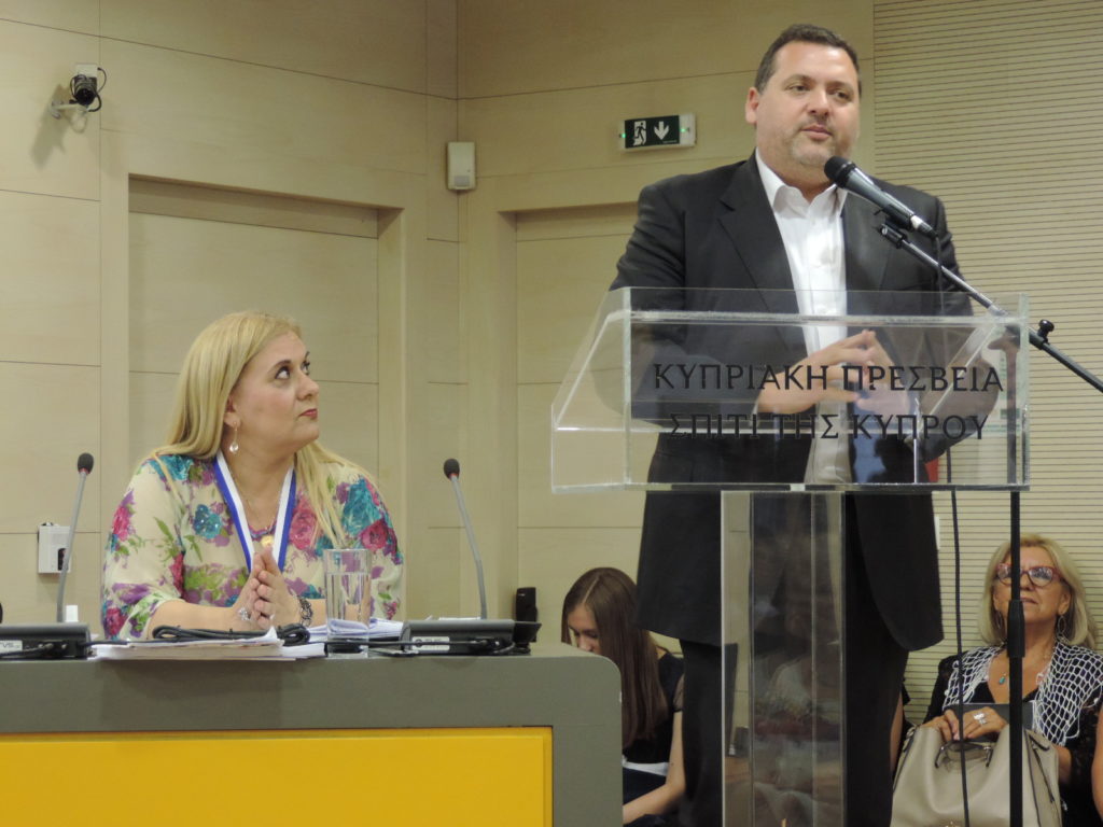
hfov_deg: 19.6
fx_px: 3186
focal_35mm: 100
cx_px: 552
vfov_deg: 14.8
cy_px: 414
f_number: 4.1
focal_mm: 17.8
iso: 640
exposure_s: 1/25
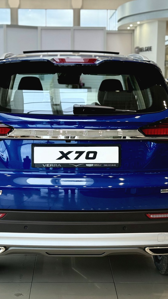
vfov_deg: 30.1
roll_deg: -1.1
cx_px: 71
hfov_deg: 17.2
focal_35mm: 70
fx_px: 554
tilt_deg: -7.1
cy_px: 150
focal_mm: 6.76
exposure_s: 1/100
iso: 64
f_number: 1.78
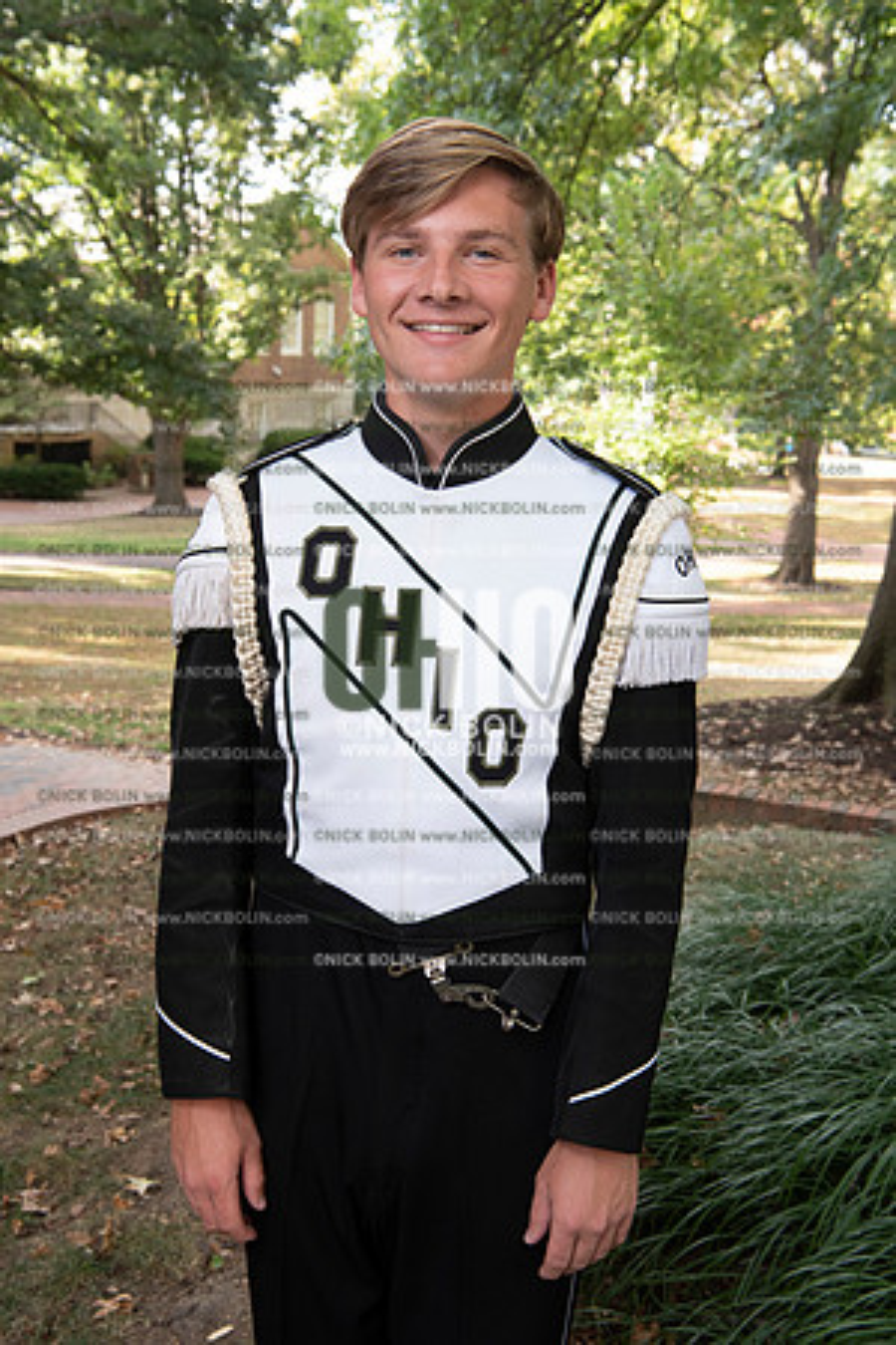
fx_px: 1680
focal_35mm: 45
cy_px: 672
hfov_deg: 29.9
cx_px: 448
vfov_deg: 43.6
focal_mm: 45
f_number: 8
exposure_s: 1/100
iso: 800
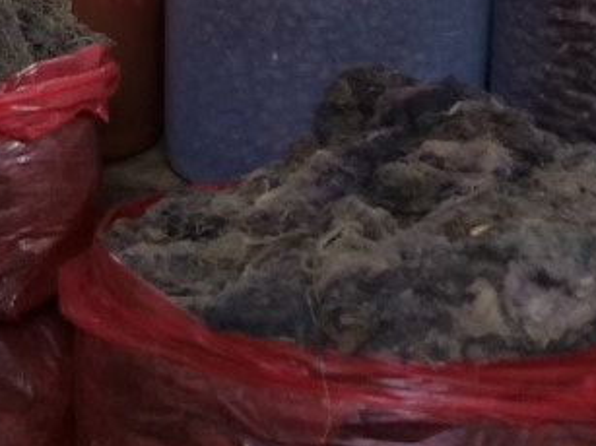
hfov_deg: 7.6
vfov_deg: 5.5
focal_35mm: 261
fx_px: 4492
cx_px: 0
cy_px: -543
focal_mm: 25
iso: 400
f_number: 1.4
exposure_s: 1/60
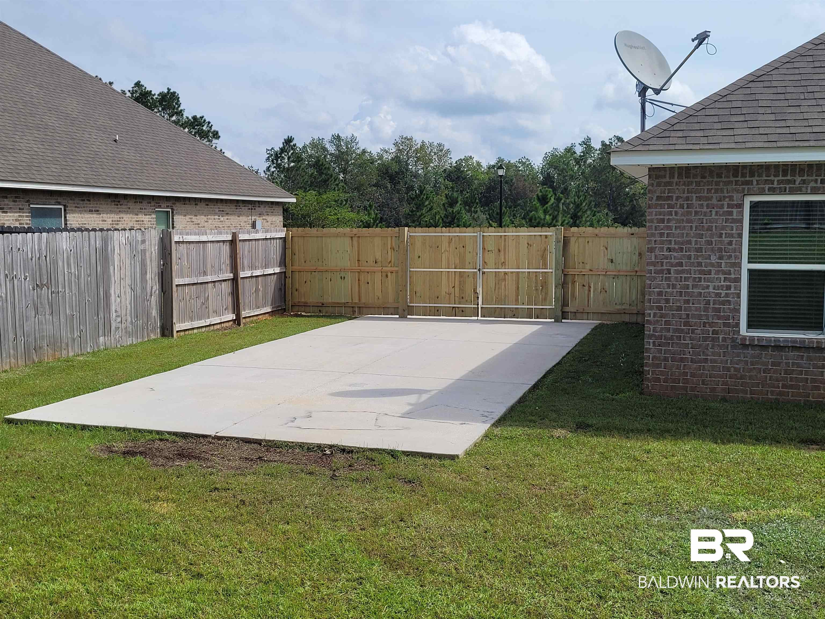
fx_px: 620
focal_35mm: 26
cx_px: 412
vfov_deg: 53.1
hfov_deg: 67.3
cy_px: 310
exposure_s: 1/3318
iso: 40
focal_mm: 5.4
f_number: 1.8
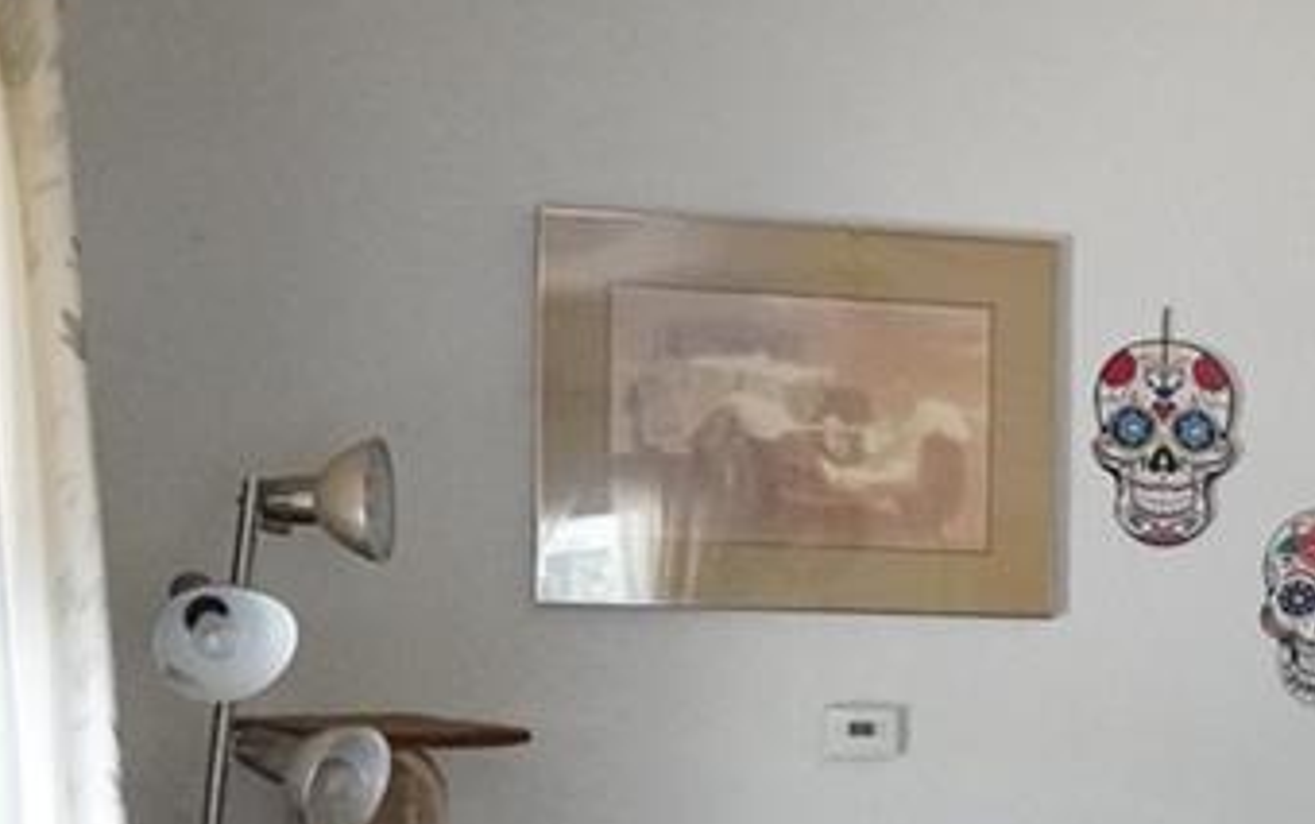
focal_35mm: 93
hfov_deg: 20.4
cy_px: 967
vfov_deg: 13.7
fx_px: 3349
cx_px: 1690
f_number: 4
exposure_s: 1/160
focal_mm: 13
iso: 3200
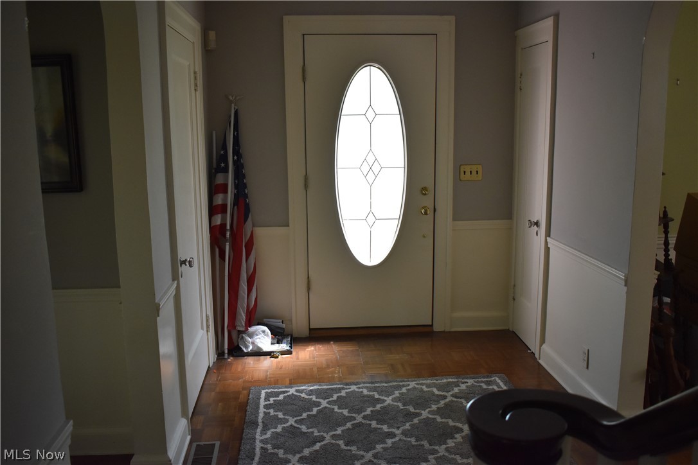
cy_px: 232
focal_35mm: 32
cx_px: 349
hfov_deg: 59.5
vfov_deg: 41.7
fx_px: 611
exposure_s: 1/125
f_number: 3.8
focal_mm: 21
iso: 1100
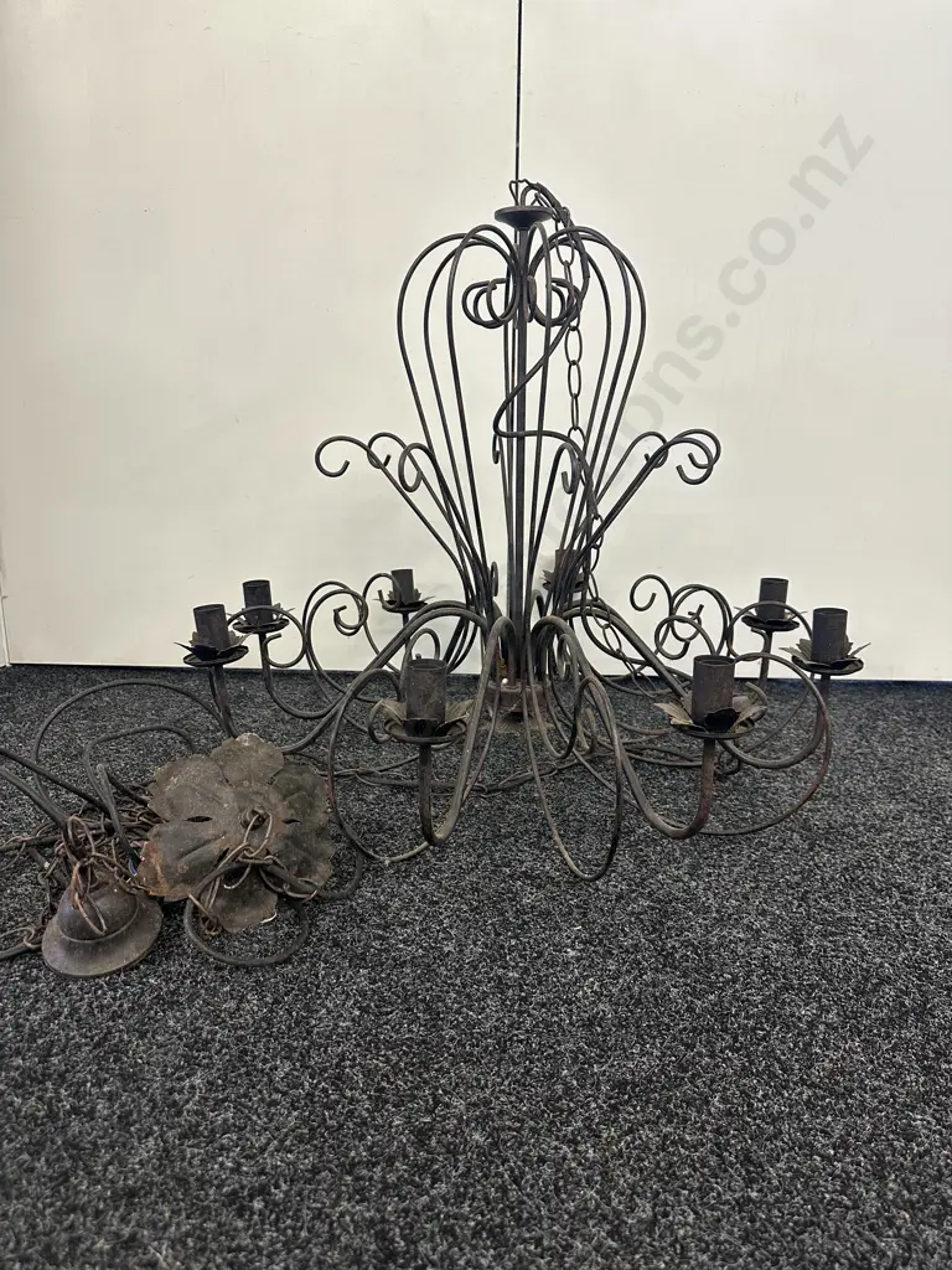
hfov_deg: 56.8
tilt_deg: -13.8
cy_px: 635
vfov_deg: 71.6
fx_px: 880
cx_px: 476
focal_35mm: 24
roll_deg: -0.7
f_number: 1.78
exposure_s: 1/100
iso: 200
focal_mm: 6.86
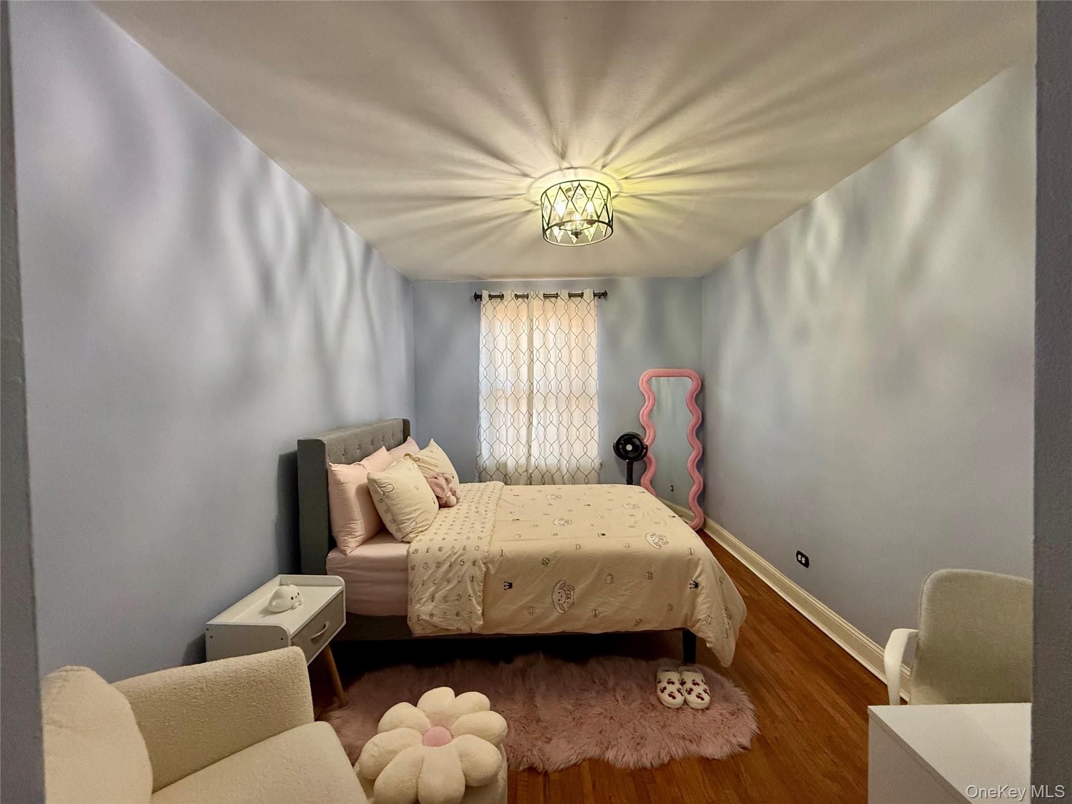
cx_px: 536
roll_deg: +1.2
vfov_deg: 85.7
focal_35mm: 14
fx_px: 434
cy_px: 402
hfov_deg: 102.1
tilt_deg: +0.5
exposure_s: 1/120
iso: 320
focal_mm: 2.22
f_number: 2.2
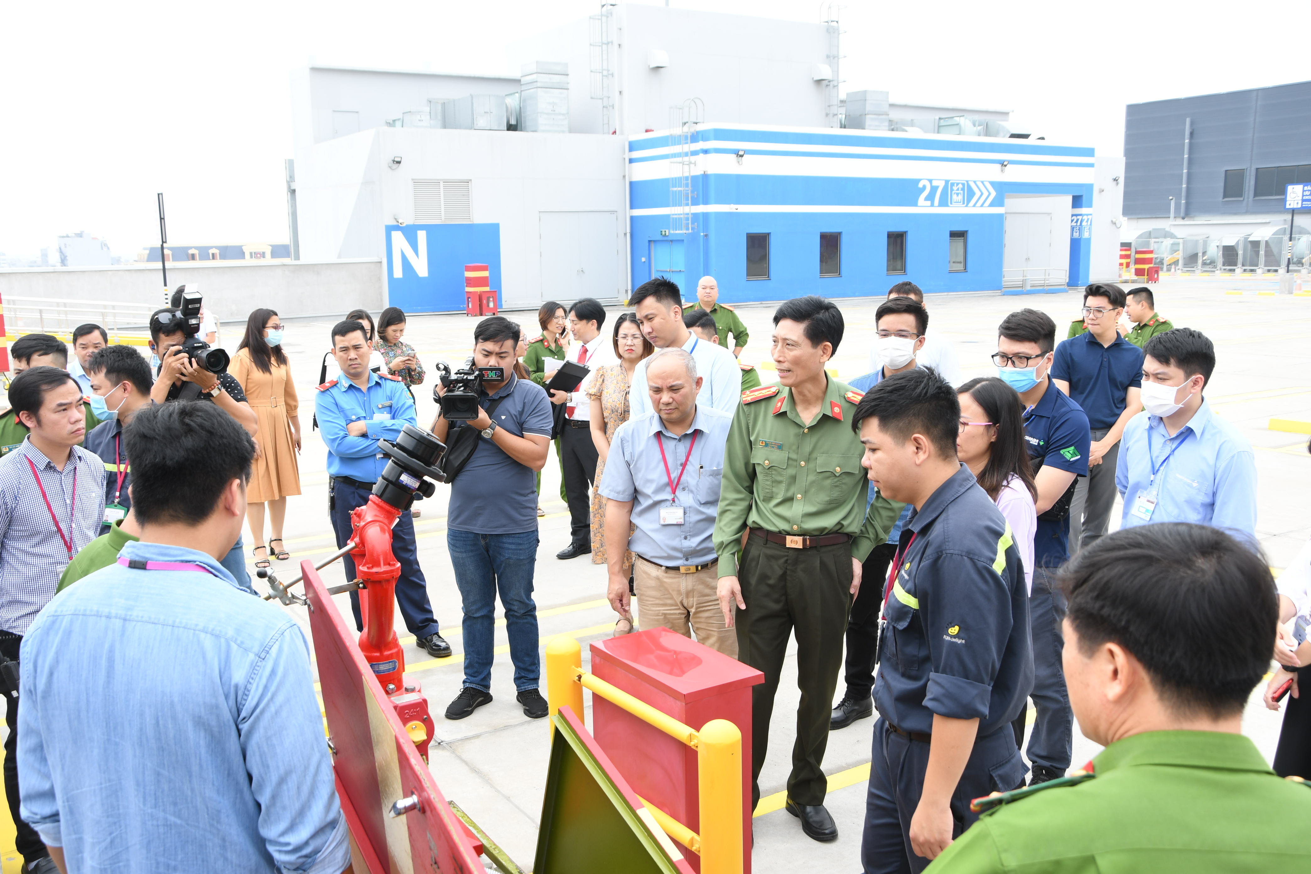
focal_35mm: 33
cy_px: 437
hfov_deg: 57.2
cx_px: 656
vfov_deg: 40.0
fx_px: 1202
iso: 200
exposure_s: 1/200
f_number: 7.1
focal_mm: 22
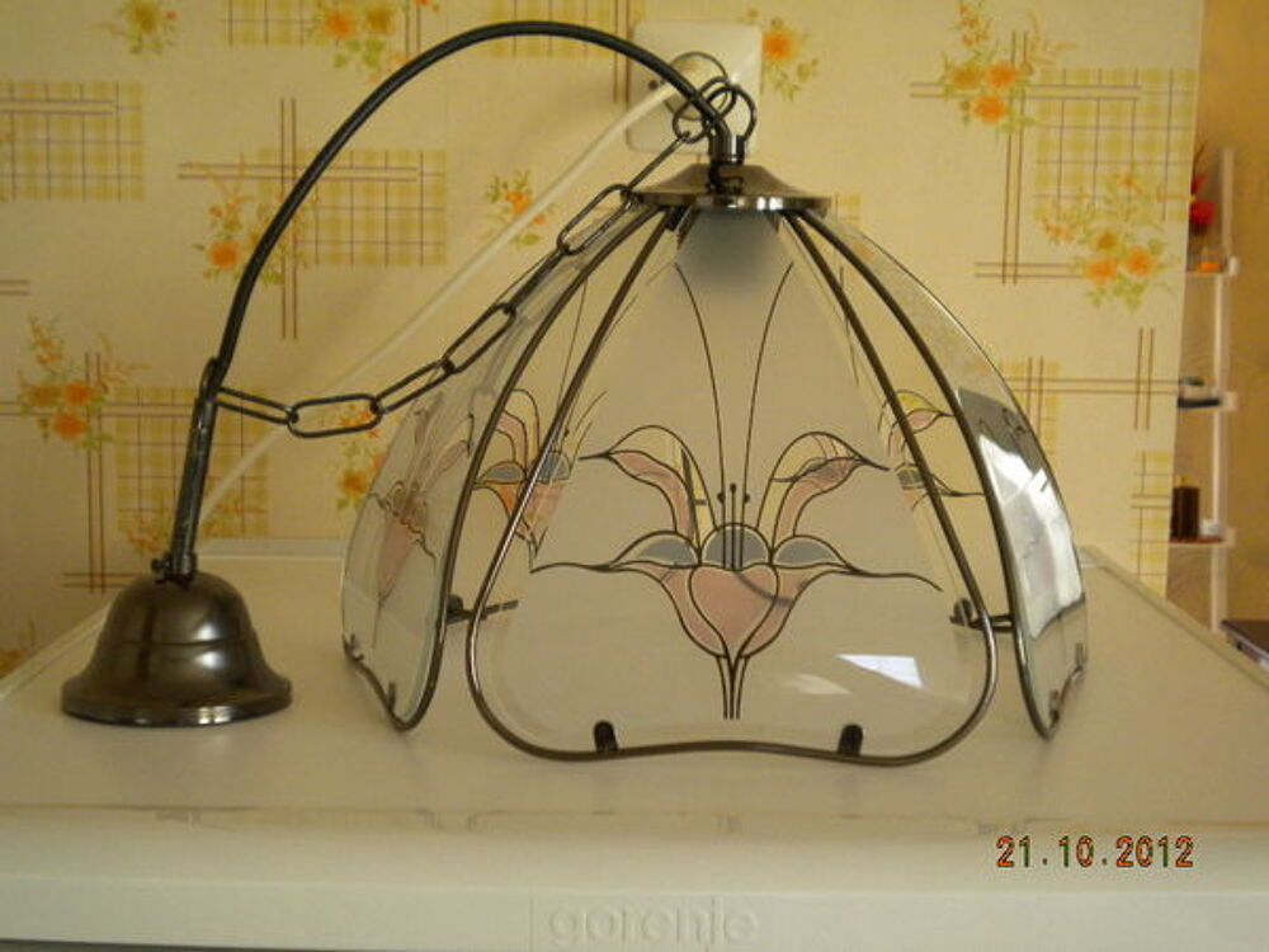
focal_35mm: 52
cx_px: 634
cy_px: 476
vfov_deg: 28.0
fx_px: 1906
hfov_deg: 36.8
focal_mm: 9.3
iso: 351
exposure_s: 1/58.4
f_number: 3.9
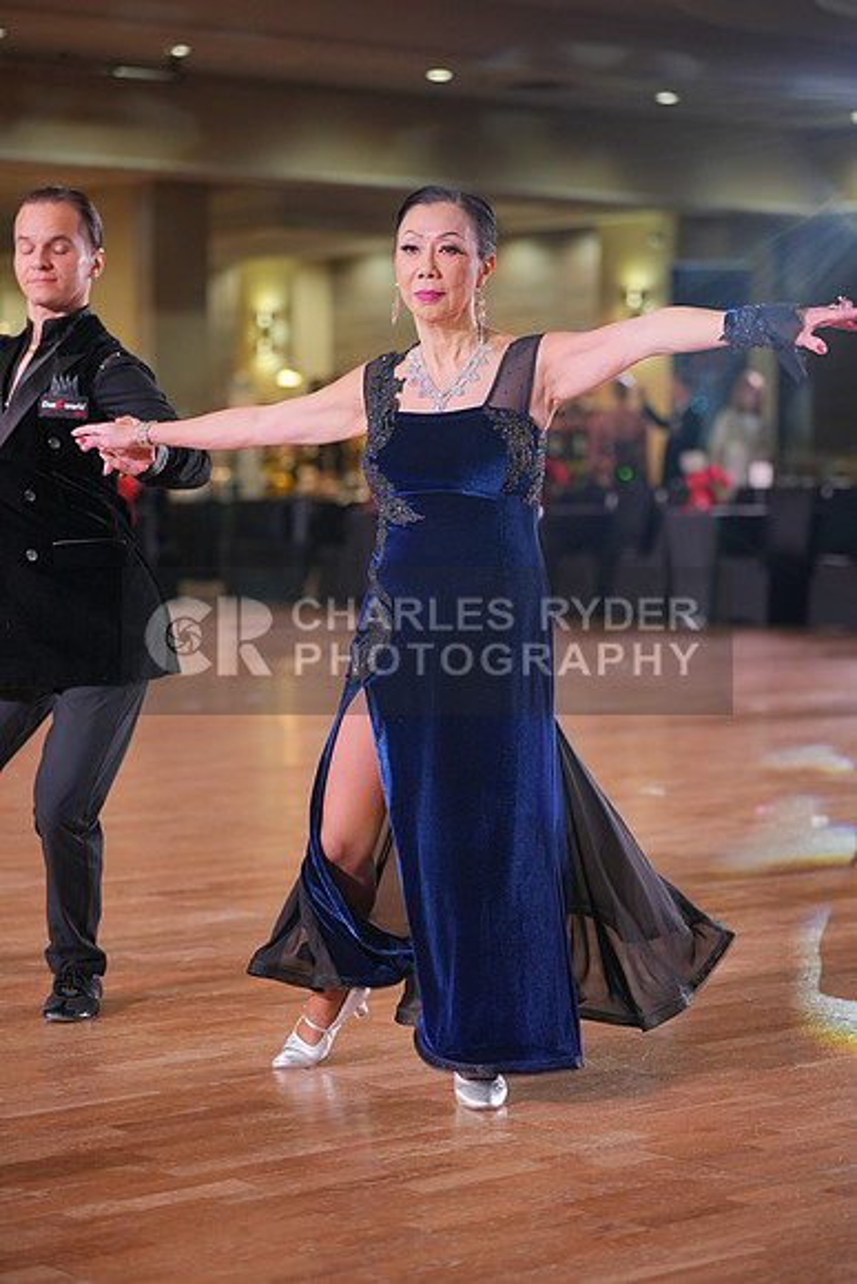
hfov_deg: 15.7
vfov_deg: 23.4
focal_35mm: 87
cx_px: 428
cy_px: 642
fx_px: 3105
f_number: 2.8
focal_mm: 87
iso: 1000
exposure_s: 1/400
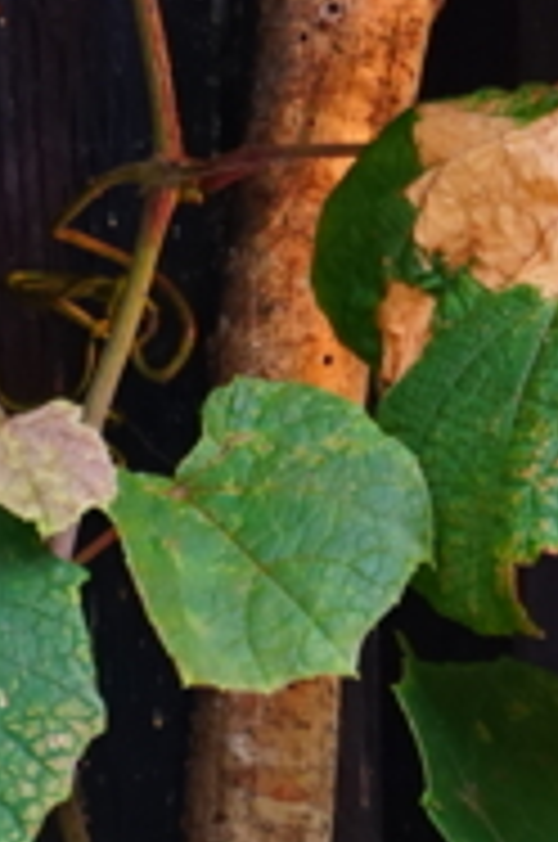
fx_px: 29519
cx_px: 279
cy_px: 34
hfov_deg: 1.1
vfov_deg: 1.6
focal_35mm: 1265
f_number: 6.3
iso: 800
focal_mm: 197
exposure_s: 1/320
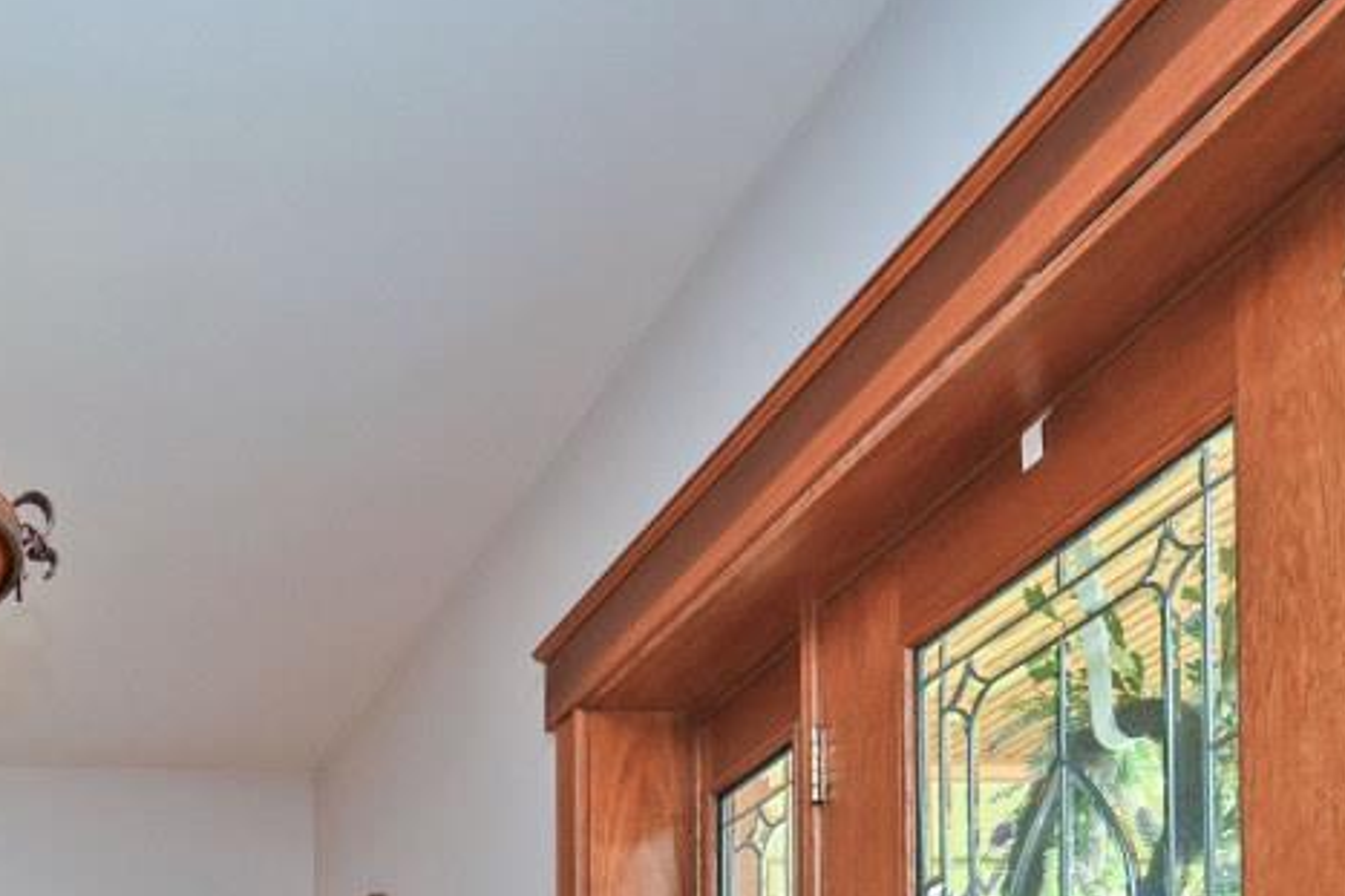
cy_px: 1417
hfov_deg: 37.1
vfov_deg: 22.9
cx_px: -115
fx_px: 1681
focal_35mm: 45
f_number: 4
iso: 560
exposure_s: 1/60
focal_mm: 14
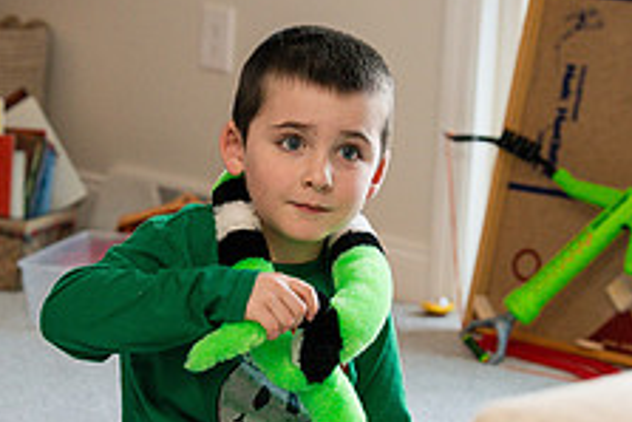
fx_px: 2284
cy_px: 208
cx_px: 346
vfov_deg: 10.6
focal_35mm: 130
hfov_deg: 15.8
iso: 1250
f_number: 2.8
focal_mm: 50
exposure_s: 1/250
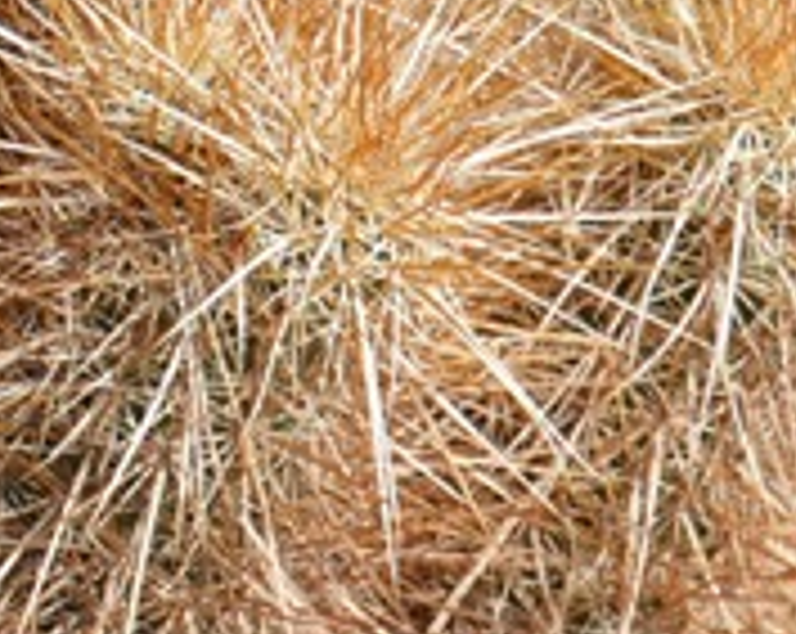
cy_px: -18
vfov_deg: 3.2
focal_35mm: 475
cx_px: -616
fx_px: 11169
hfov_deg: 4.0
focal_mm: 55
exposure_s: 1/1600
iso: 400
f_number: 6.3
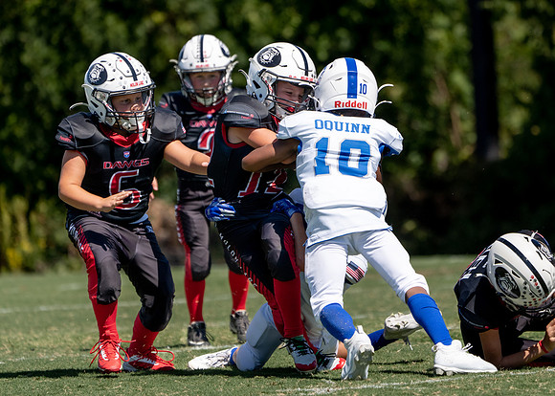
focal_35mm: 443
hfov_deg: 4.6
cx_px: 359
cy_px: 155
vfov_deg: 3.3
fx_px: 6976
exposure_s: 1/2000
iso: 320
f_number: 5.6
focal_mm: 306
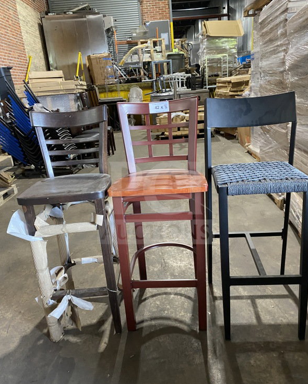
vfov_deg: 62.2
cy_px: 203
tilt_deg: -20.6
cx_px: 156
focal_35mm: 28
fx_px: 319
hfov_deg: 51.5
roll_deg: +4.9
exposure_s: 1/56
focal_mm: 4.25
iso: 500
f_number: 1.8
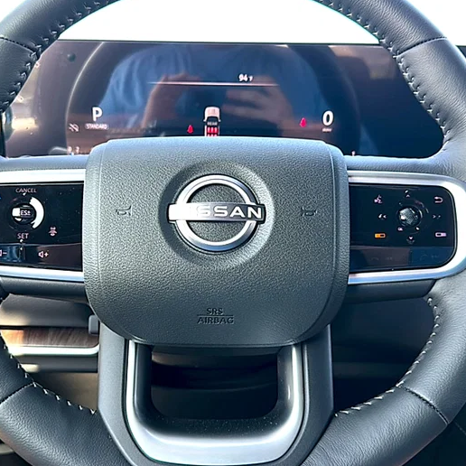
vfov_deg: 54.0
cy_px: 234
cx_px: 210
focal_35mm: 30
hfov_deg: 53.9
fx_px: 457
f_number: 1.78
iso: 100
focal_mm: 6.86
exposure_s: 1/197
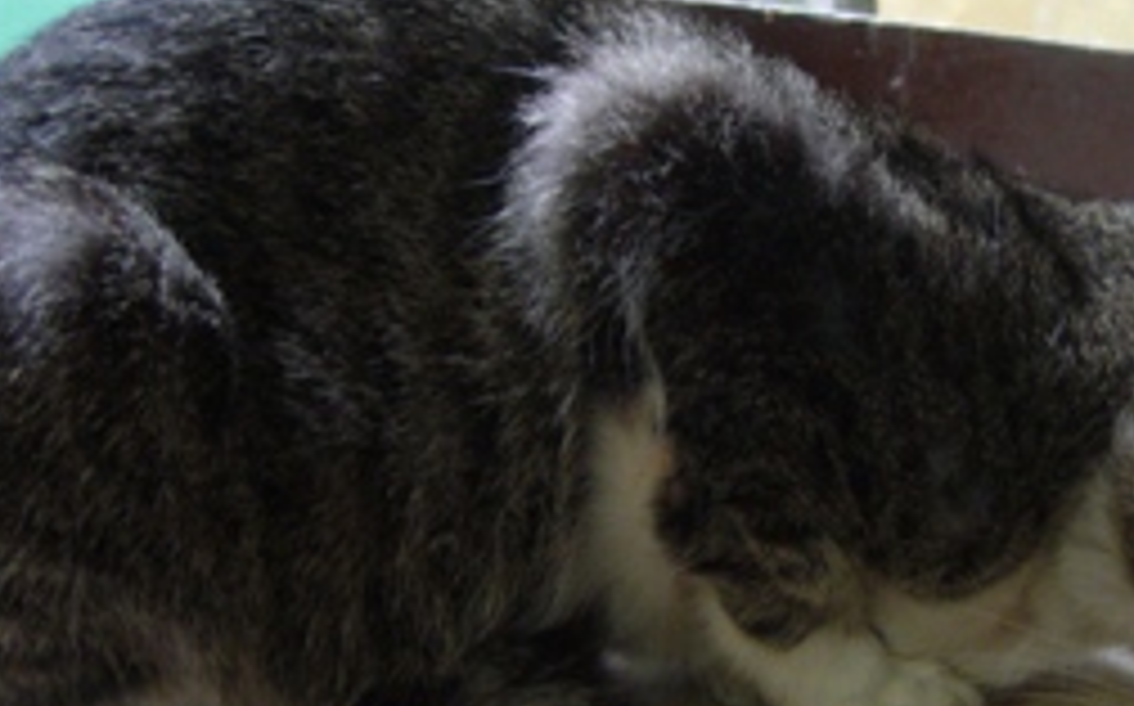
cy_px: 450
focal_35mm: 66
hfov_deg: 30.9
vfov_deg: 19.6
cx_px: 742
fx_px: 2038
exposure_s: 1/8
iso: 200
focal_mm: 5.8
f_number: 2.8
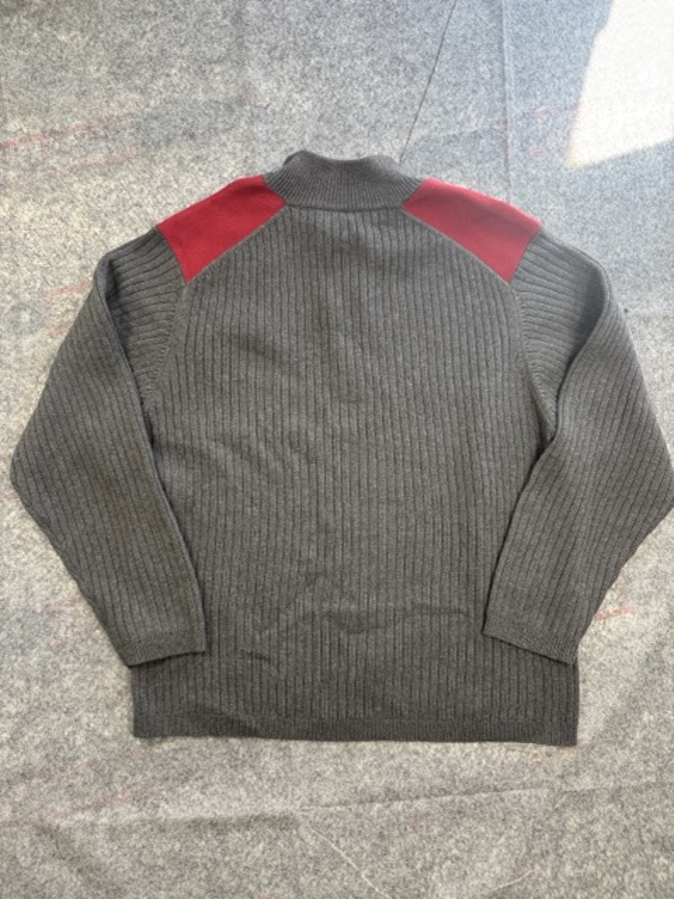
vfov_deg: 71.6
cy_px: 450
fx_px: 623
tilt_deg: -64.9
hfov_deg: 56.8
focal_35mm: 24
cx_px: 337
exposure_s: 1/100
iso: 80
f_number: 1.78
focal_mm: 6.76
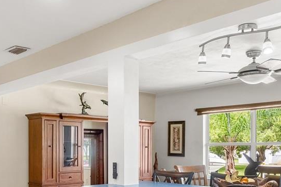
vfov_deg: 29.9
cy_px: 146
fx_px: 343
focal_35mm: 44
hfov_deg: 44.1
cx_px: 101
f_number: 8
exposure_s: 1/200
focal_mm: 10
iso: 250
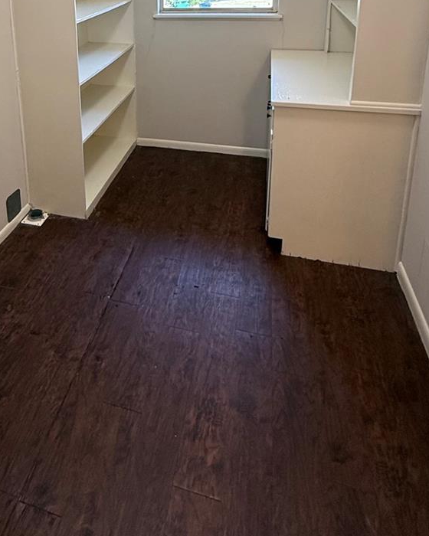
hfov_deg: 46.7
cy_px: 76
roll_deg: +1.6
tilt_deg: -13.9
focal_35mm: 30
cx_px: 106
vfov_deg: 53.1
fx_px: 476
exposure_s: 1/120
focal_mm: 2.22
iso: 160
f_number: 2.2
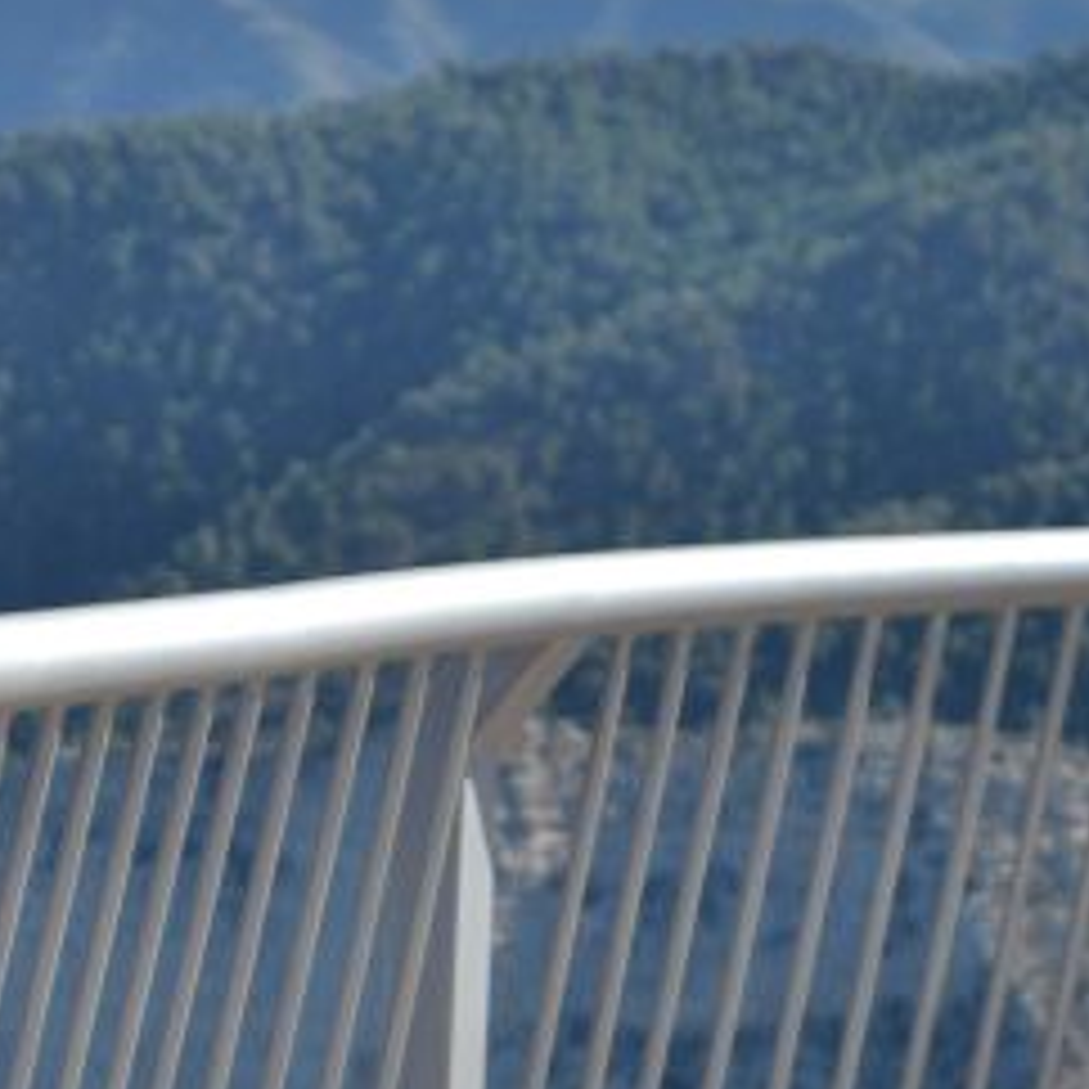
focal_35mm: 231
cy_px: 394
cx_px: -450
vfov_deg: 7.6
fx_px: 8236
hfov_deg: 7.5
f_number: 5.6
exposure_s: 1/400
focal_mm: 55
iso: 100
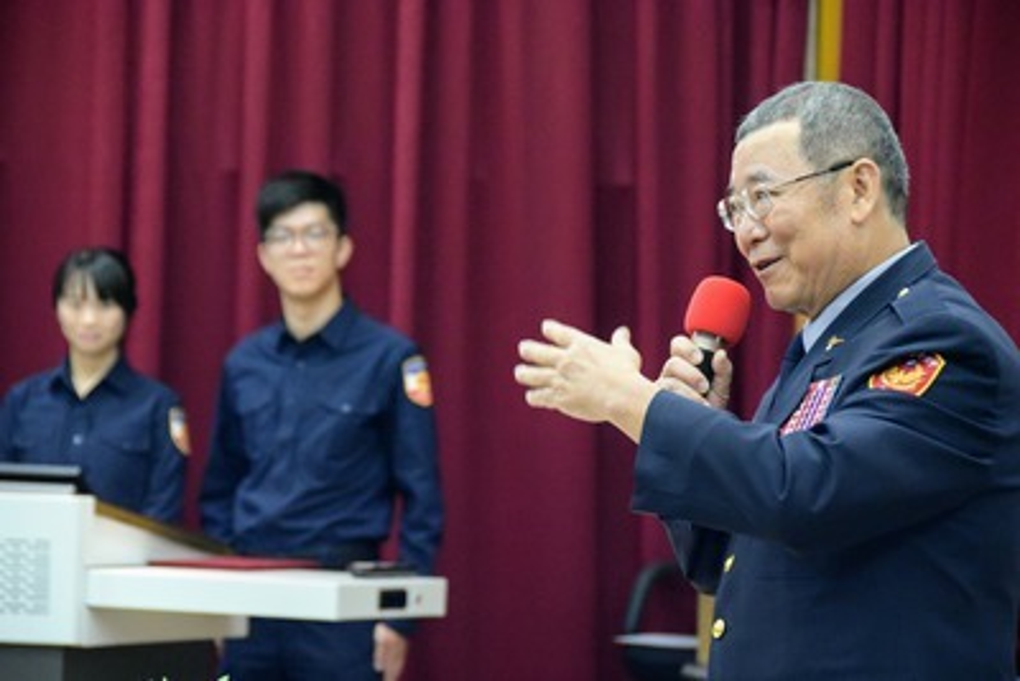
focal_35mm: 195
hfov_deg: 10.5
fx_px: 5527
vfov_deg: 7.0
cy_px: 340
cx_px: 510
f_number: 5.6
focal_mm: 130
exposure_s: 1/200
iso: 6400
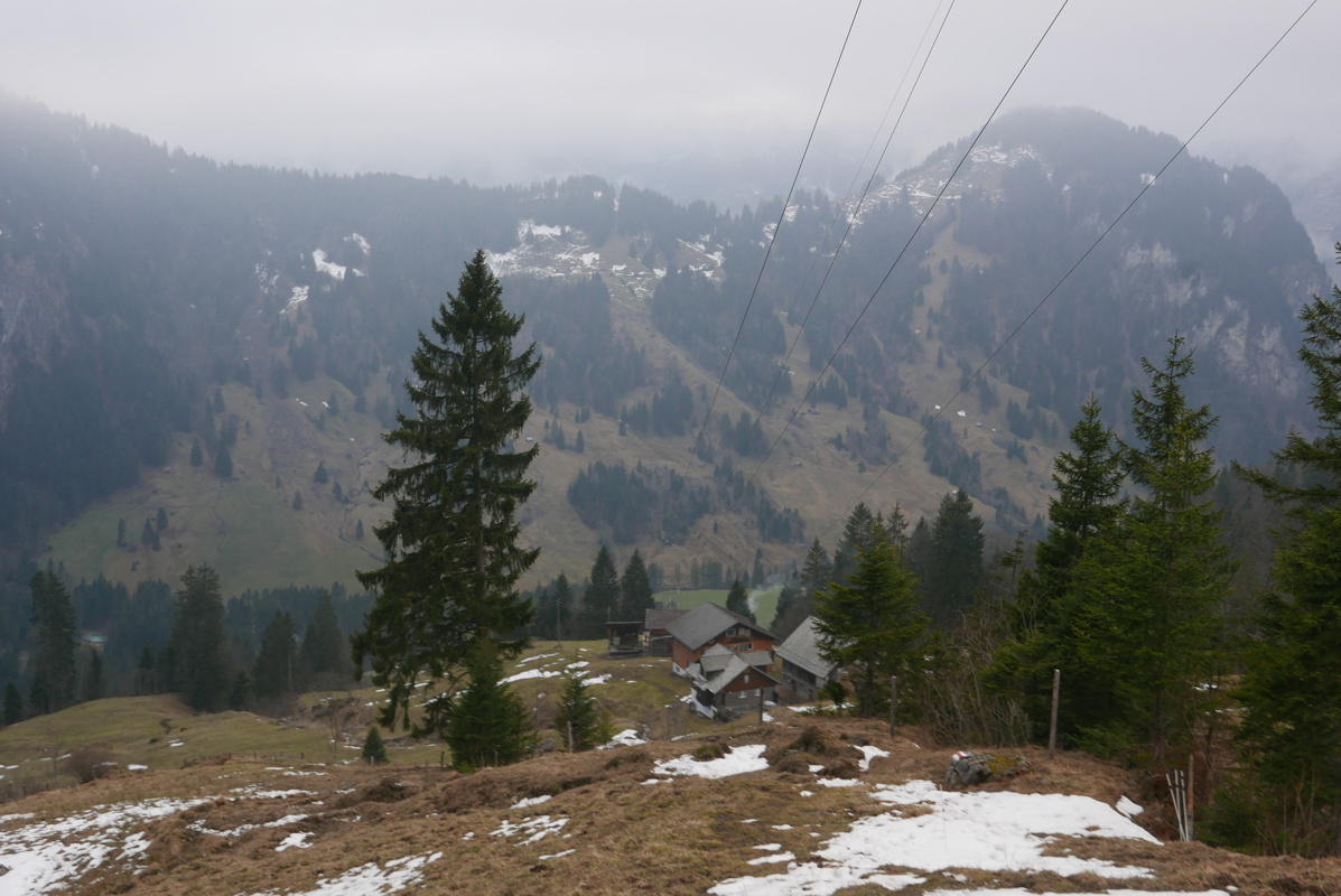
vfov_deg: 30.6
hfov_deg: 44.5
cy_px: 448
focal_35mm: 44
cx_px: 670
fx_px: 1640
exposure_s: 1/125
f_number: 5.6
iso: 200
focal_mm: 19.9
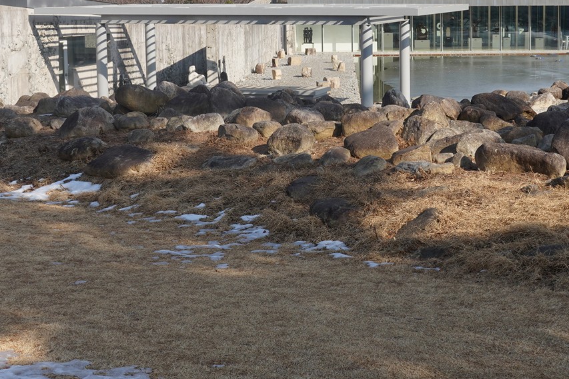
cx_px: 432
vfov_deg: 19.9
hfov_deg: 29.2
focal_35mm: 68
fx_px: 1075
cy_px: 98
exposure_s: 1/100
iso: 200
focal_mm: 29
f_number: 18
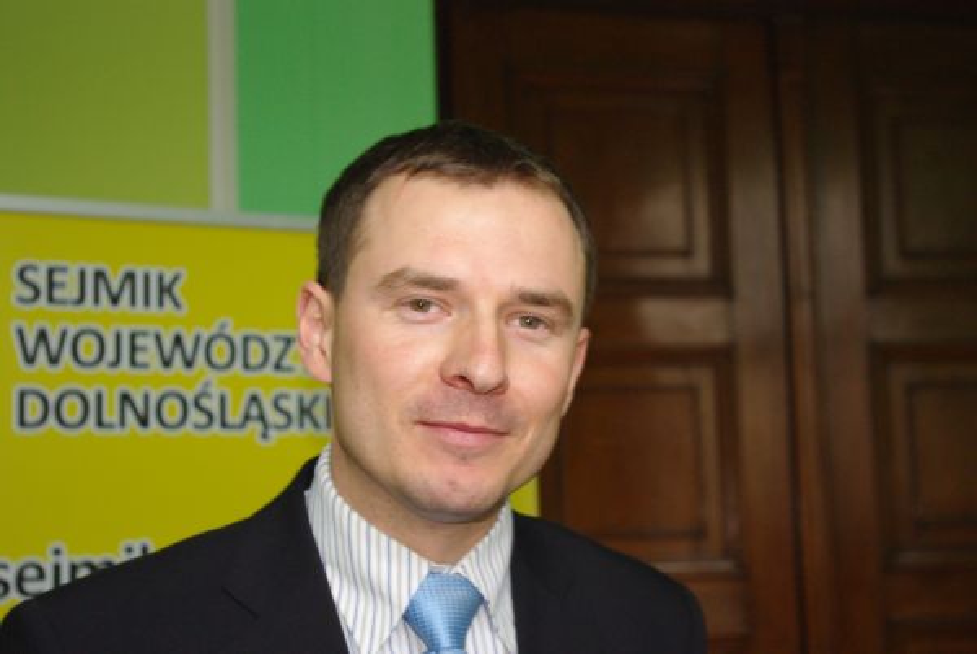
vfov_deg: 21.3
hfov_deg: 31.4
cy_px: 327
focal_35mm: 64
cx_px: 488
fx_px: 1739
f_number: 5.6
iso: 800
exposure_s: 1/60
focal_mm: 43
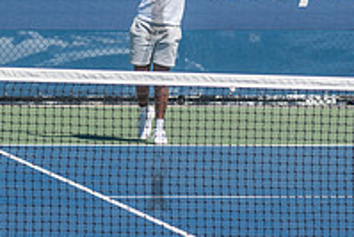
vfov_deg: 3.9
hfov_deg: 5.9
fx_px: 3464
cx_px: 157
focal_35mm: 352
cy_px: 8
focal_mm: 120
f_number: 5
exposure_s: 1/1600
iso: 200
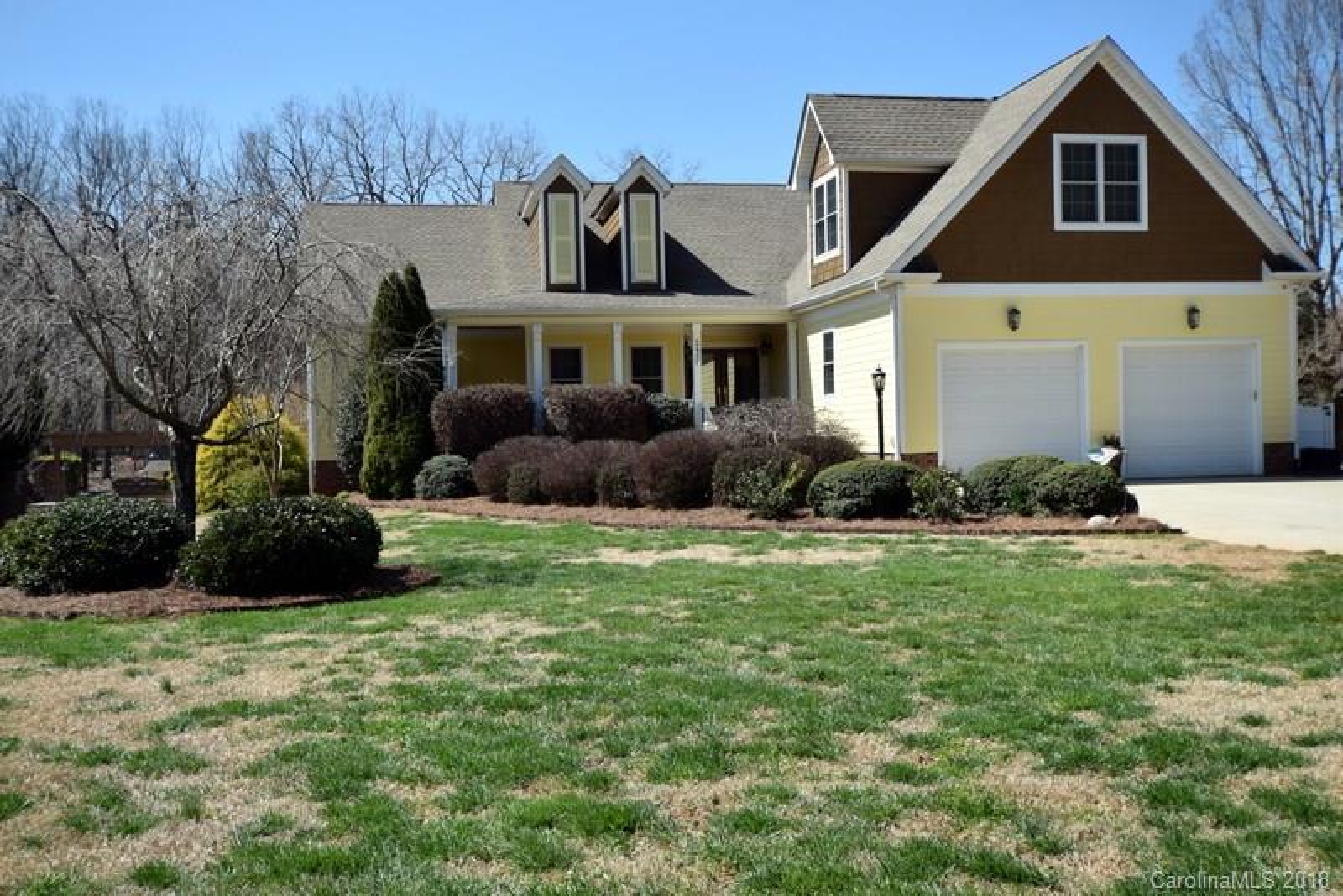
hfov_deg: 53.1
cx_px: 672
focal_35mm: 36
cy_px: 448
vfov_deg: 36.9
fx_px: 1343
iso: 200
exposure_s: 1/400
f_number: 8
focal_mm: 24
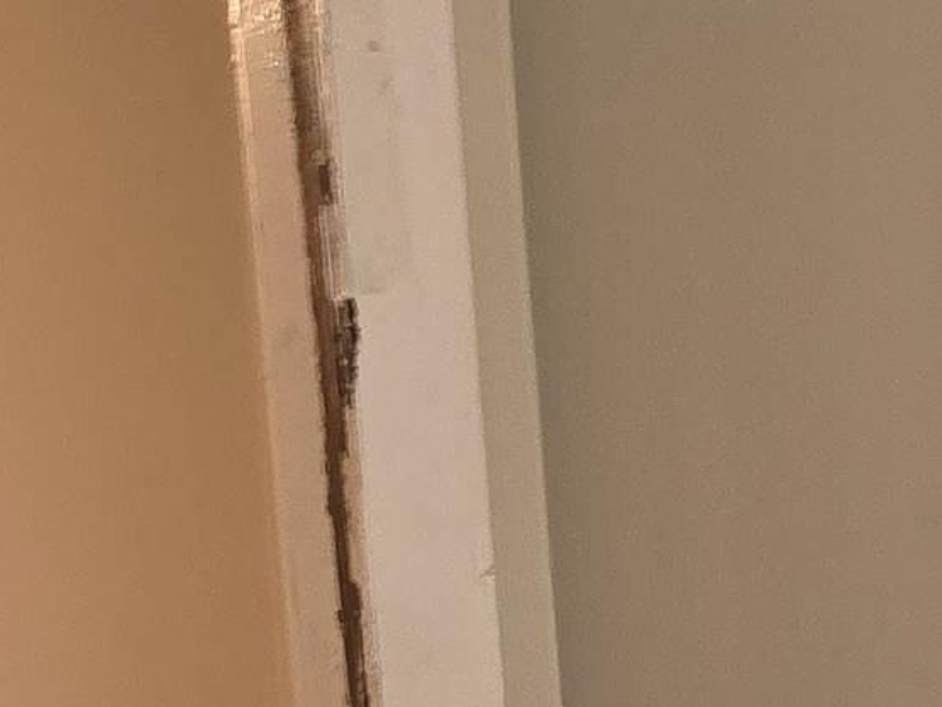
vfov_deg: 11.1
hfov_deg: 13.5
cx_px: 1809
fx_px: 3456
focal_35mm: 127
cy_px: 1166
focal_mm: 6.3
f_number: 1.7
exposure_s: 1/15
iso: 125
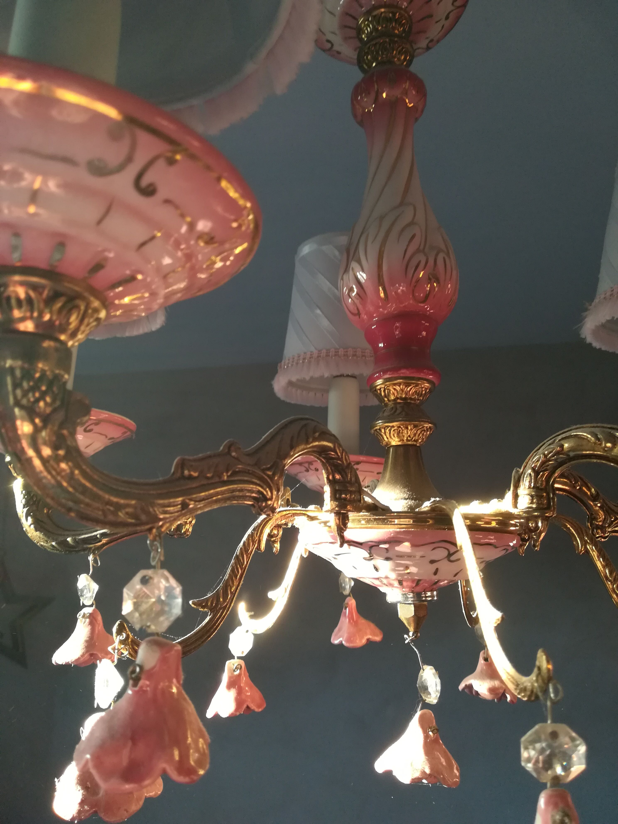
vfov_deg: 67.3
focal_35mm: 26
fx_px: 619
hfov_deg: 53.1
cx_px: 309
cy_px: 412
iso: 160
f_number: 2.2
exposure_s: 1/33.3
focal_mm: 3.83
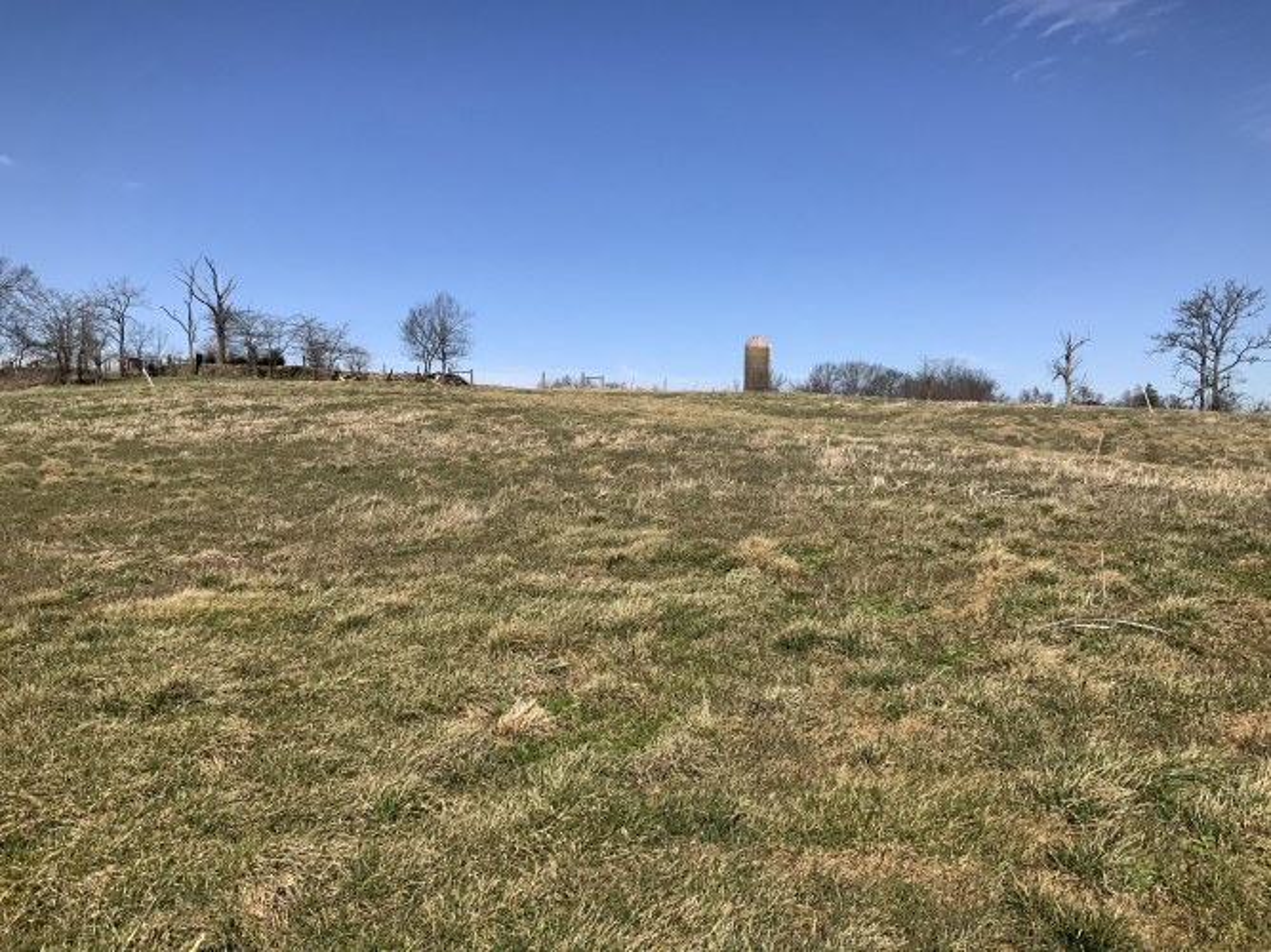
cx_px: 636
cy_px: 476
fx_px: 1065
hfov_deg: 61.7
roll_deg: -1.0
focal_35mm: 29
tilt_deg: -2.2
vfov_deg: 48.2
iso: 20
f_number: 1.8
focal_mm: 3
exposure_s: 1/2801
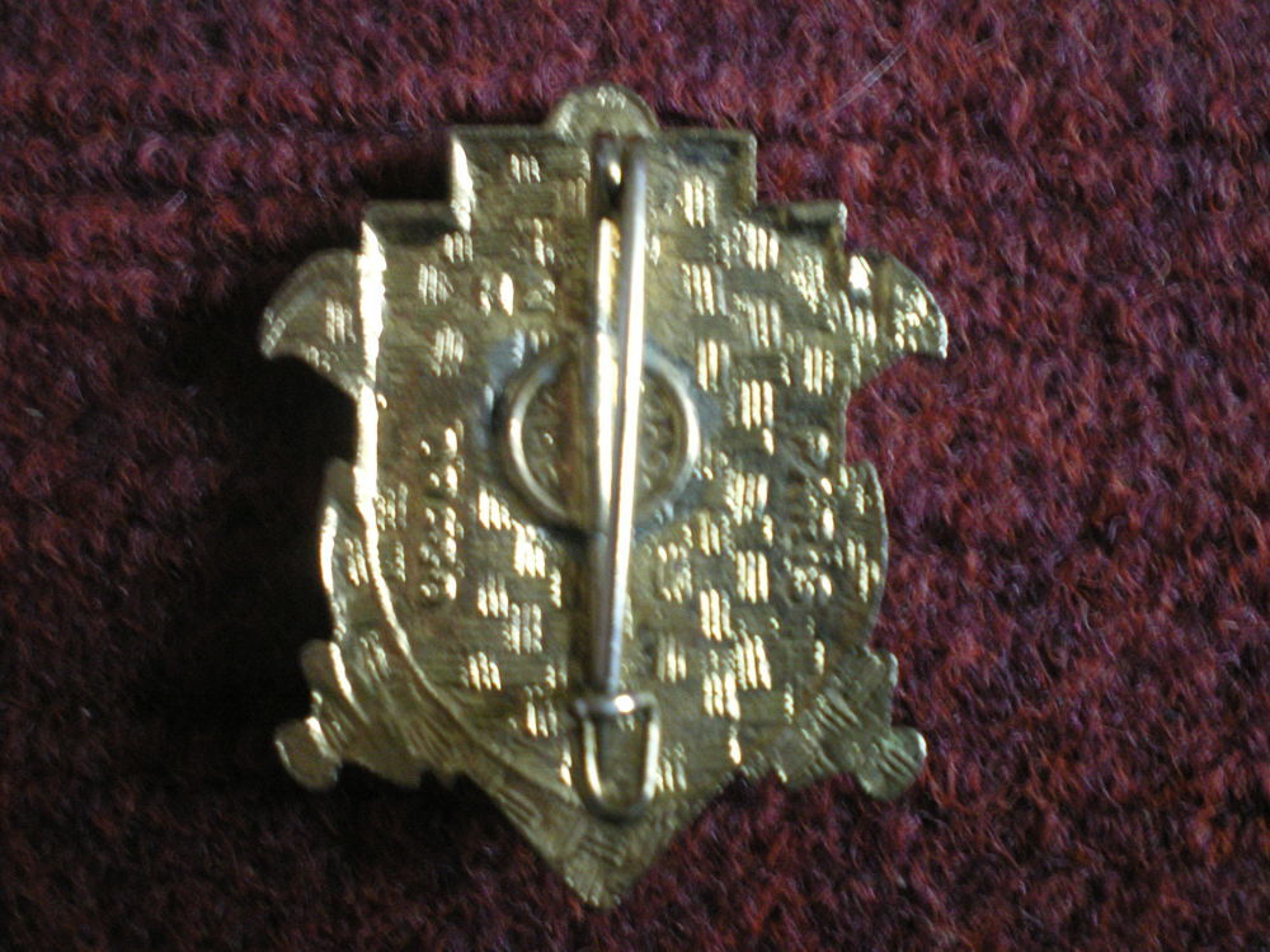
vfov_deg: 37.7
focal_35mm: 38
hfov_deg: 49.0
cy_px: 476
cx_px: 635
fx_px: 1394
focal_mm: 6.3
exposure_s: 1/13
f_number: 3.1
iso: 400
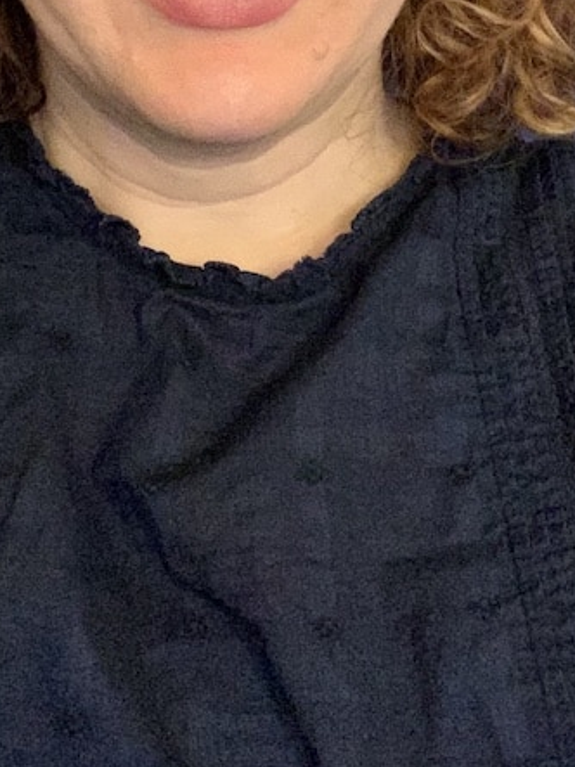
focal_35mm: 74
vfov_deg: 24.8
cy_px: -48
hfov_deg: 19.8
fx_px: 1640
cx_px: 206
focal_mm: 2.87
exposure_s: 1/30
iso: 400
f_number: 2.2
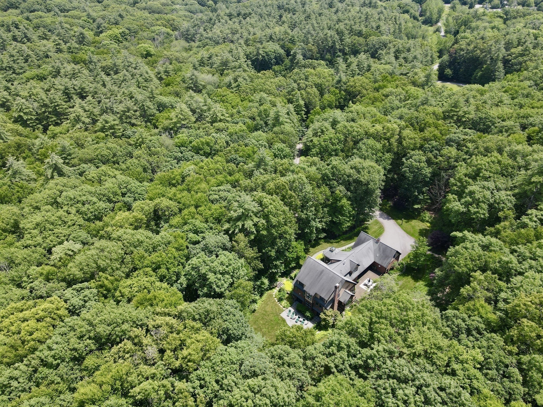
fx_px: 376
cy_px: 204
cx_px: 272
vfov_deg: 56.8
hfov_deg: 71.6
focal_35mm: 24
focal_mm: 4.5
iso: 100
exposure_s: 1/250
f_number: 2.8
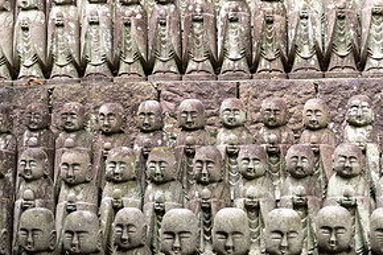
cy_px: 109
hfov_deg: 29.5
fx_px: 723
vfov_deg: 20.0
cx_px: 250
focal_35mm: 68
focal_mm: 34
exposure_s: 1/80
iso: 72
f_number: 2.8
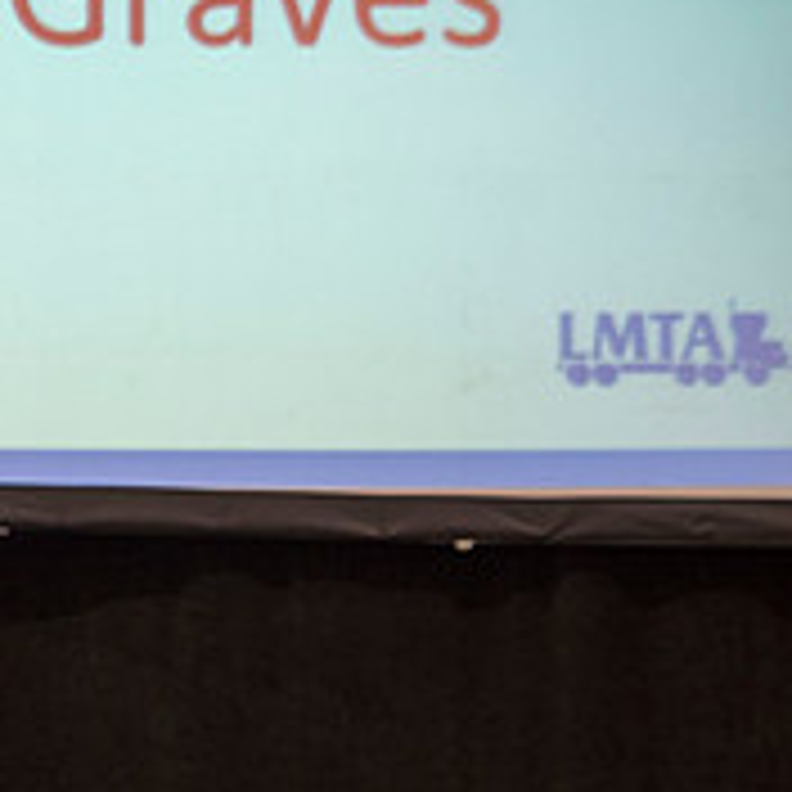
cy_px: 729
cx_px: 45
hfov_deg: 4.2
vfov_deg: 4.2
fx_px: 10846
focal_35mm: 419
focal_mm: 150
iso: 1250
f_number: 2.8
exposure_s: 1/200
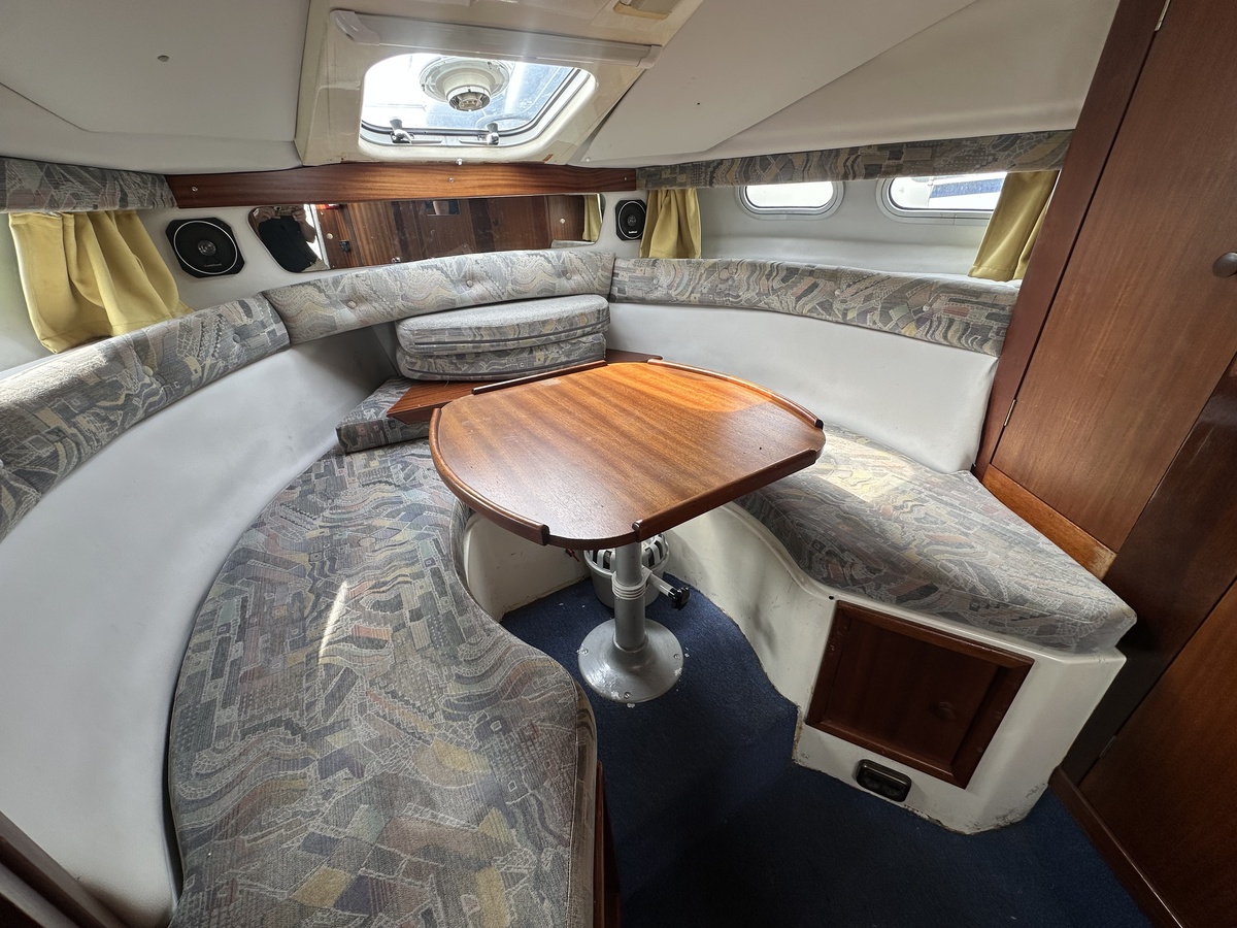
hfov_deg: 102.1
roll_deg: +3.5
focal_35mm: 14
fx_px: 500
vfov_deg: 85.7
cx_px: 618
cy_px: 464
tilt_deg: -30.7
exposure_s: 1/132
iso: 40
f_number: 2.2
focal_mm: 2.22
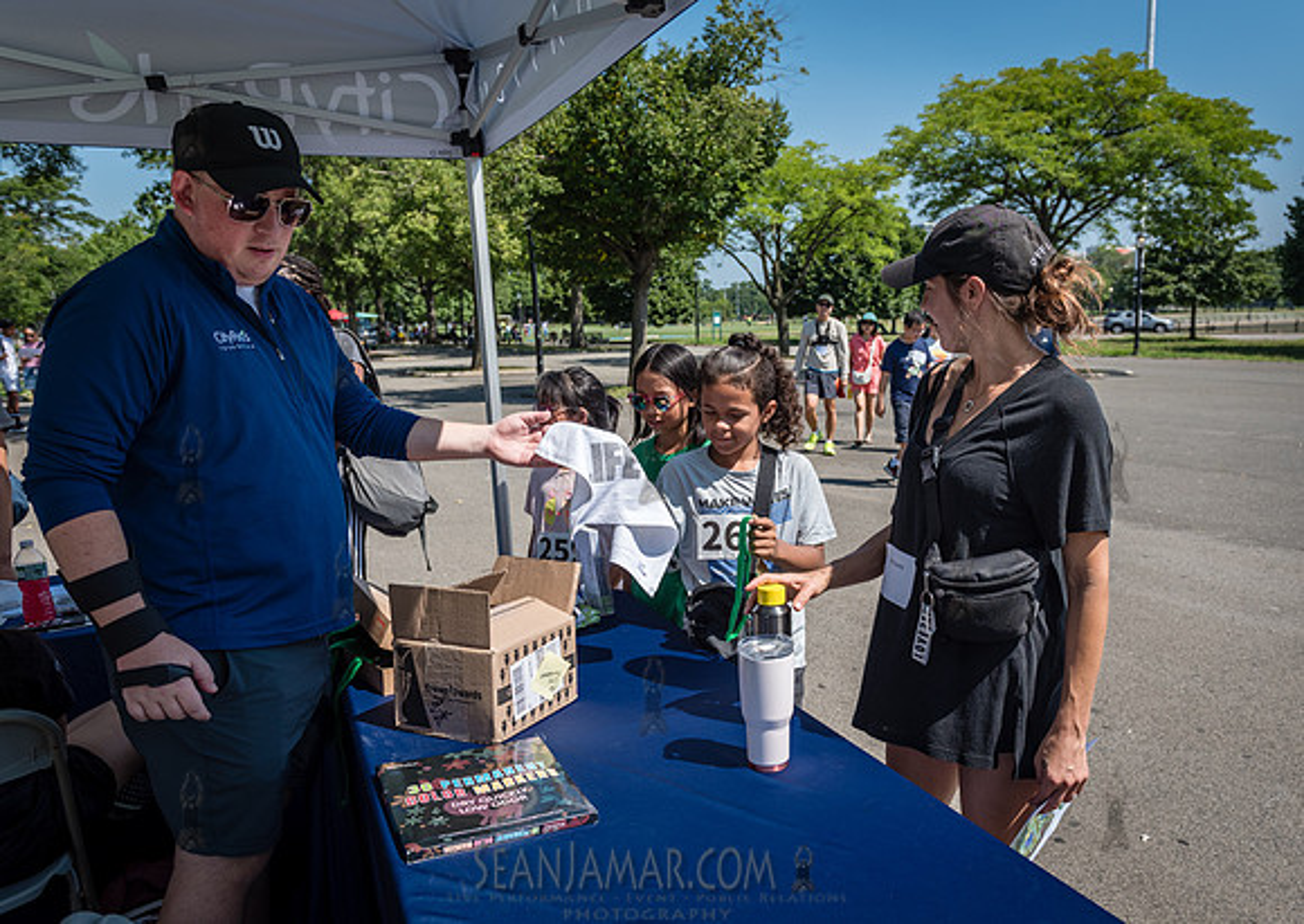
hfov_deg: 66.1
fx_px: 996
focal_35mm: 27
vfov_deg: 49.7
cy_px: 499
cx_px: 747
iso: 200
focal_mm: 24
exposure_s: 1/1600
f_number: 4
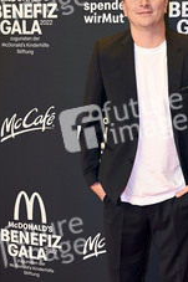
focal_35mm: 74
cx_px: 159
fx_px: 581
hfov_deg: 18.2
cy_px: 185
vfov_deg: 27.2
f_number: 6.3
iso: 640
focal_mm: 42
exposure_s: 1/60
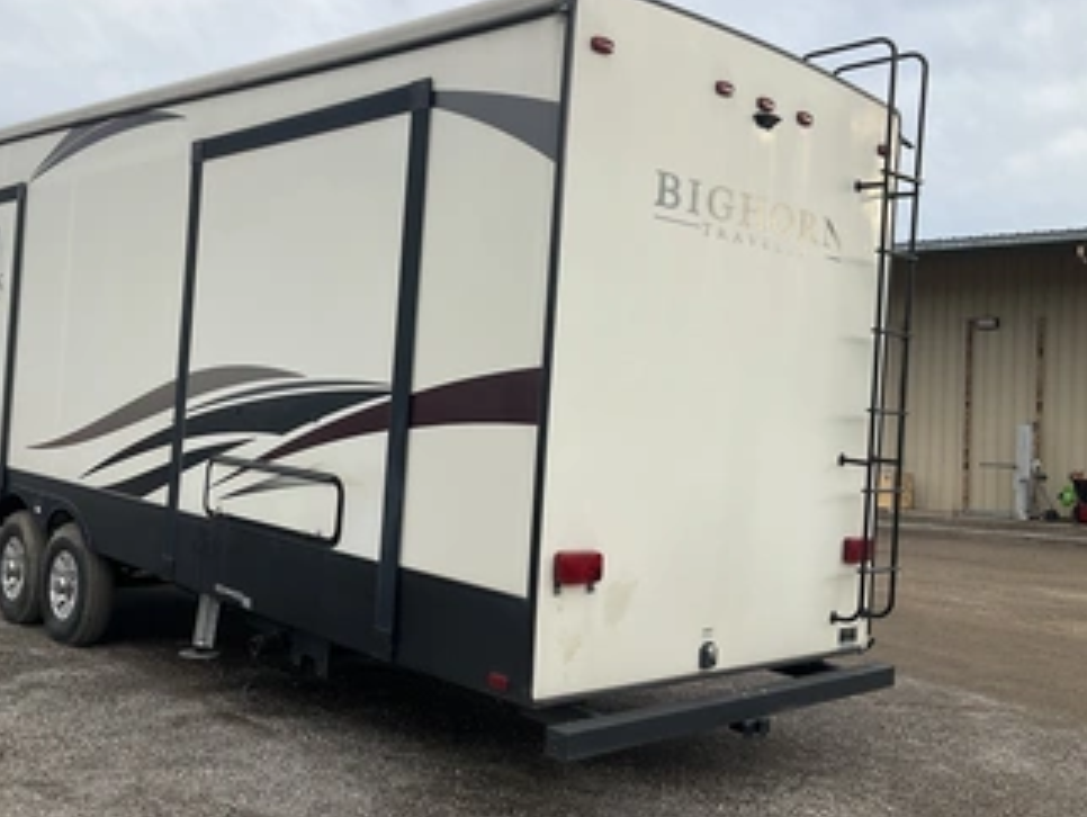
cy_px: 385
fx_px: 1131
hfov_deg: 50.9
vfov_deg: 39.7
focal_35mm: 36
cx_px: 419
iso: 25
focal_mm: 3
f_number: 1.8
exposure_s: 1/383
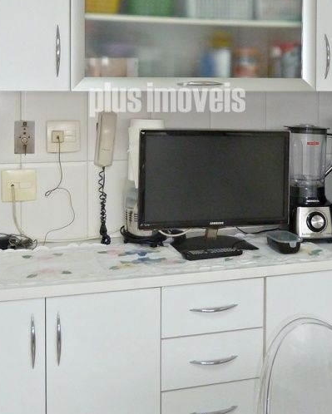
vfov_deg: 38.4
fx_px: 577
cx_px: 167
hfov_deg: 32.1
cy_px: 100
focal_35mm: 47
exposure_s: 1/30
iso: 160
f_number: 3.3
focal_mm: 4.1
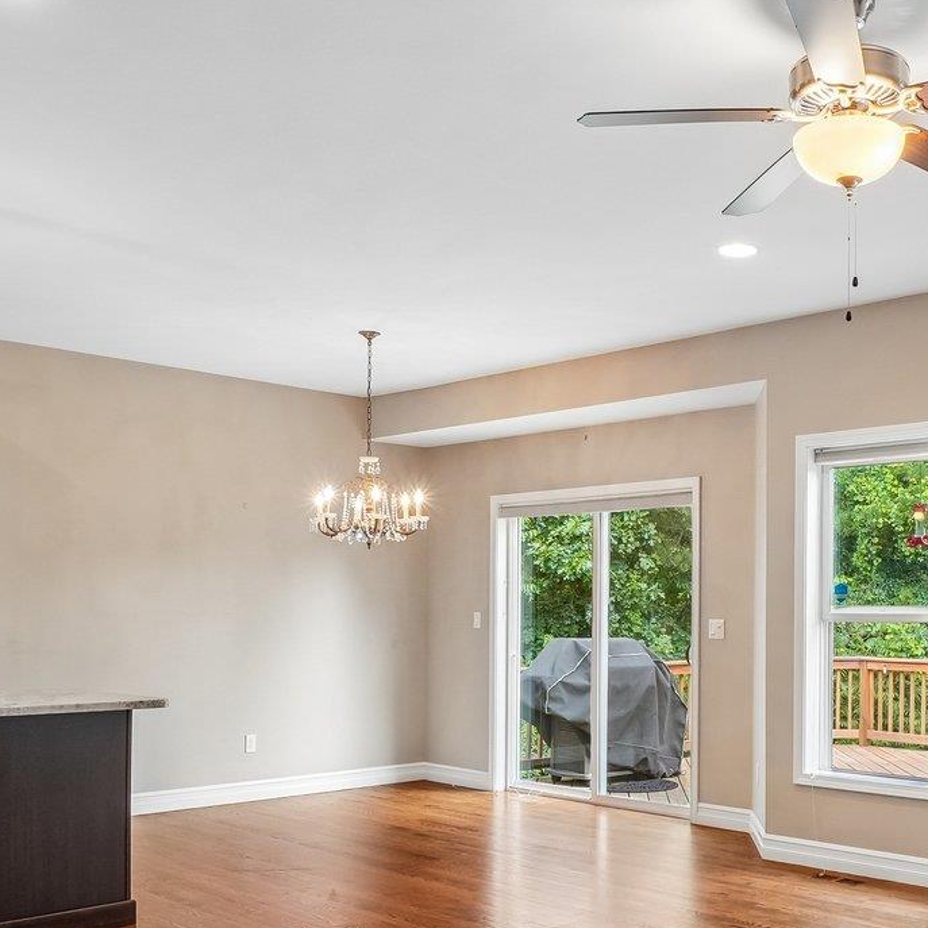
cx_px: 701
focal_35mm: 38
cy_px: 634
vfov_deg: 43.1
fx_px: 1153
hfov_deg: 42.4
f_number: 8
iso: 400
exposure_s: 1/15
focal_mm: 10
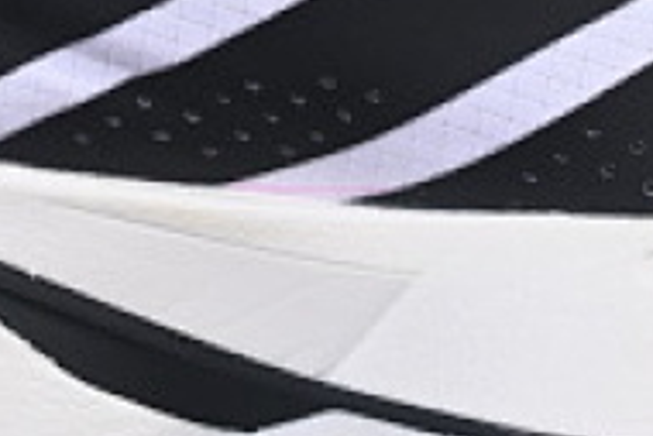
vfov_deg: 3.2
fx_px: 7733
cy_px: -168
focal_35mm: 426
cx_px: 244
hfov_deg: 4.8
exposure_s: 1/80
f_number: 8
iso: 160
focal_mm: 50
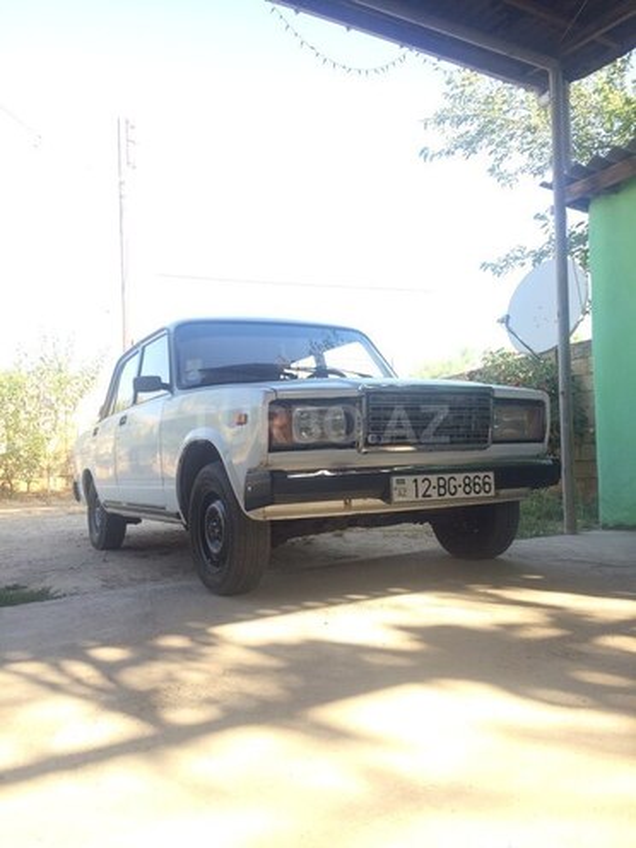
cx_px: 318
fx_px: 710
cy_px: 424
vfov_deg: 61.7
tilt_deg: -0.8
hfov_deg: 48.2
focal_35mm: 29
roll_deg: +2.7
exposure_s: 1/323
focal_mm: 4.15
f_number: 2.2
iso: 32
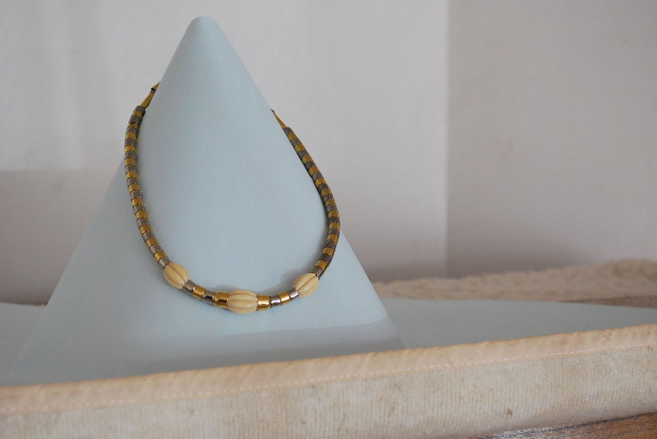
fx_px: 1151
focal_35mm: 63
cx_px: 328
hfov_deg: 31.9
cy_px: 220
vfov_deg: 21.6
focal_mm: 42
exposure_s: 1/100
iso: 1100
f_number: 6.3
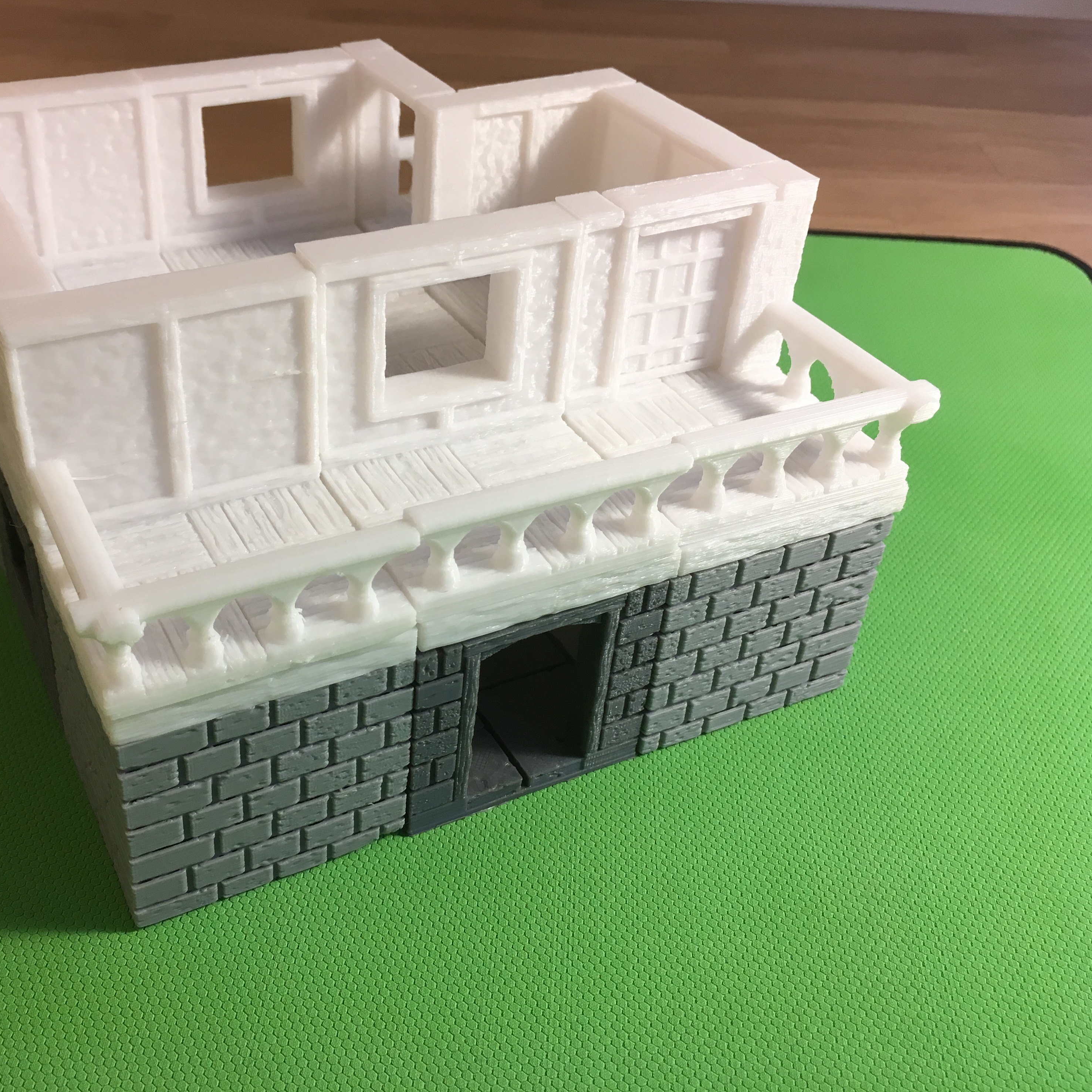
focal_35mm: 35
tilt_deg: -34.5
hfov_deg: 46.6
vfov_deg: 47.2
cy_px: 540
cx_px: 382
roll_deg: -2.2
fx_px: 1249
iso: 32
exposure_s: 1/33
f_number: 2.2
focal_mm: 4.15
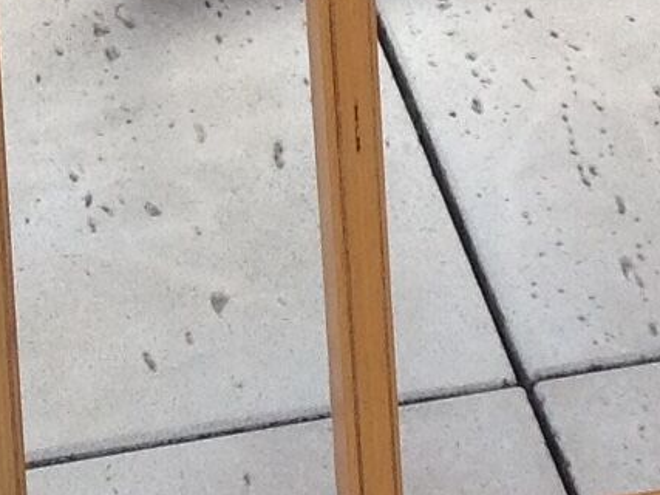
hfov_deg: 9.3
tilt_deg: -34.6
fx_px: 4041
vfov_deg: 6.8
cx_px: 20
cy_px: -504
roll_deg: +2.3
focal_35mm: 212
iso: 50
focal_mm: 4.28
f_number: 2.4
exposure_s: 1/312
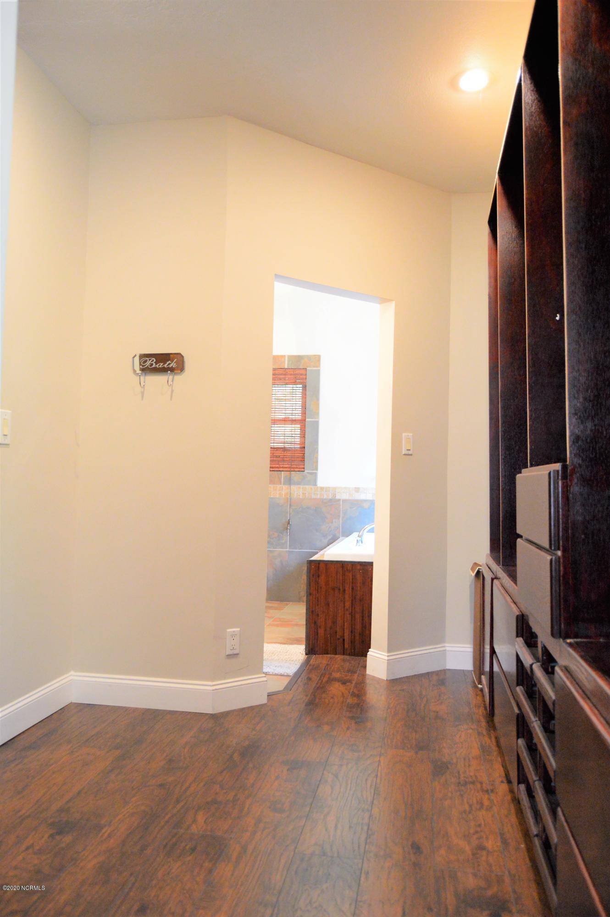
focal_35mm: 27
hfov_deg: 47.9
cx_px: 305
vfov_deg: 67.4
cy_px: 458
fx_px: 687
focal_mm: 18
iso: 2200
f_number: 3.5
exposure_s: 1/60
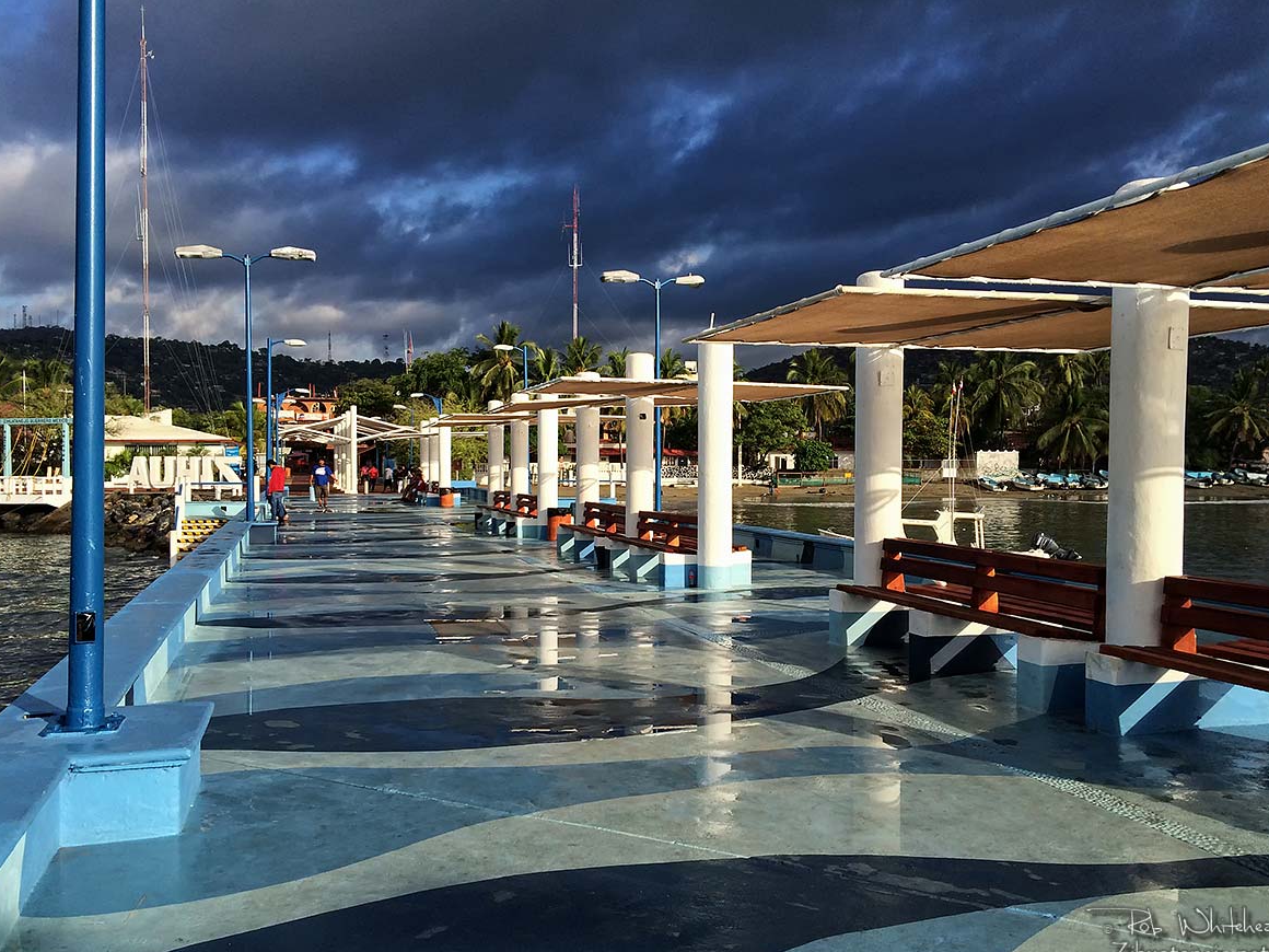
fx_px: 1100
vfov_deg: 46.8
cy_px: 490
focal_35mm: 30
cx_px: 645
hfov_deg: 60.0
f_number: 2.2
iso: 32
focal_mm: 4.15
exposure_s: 1/2160
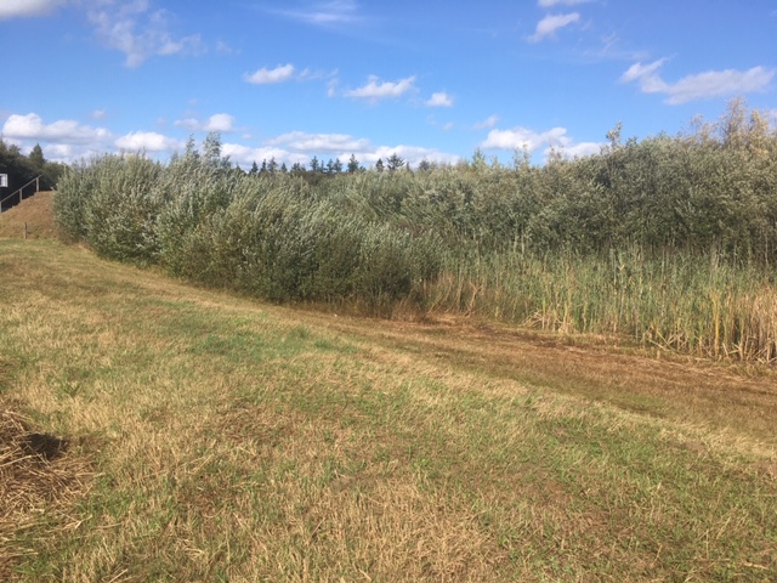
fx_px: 651
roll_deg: -1.6
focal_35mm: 29
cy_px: 292
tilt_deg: -5.5
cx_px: 388
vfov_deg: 48.2
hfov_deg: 61.7
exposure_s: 1/1832
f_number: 2.2
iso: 25
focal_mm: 4.15
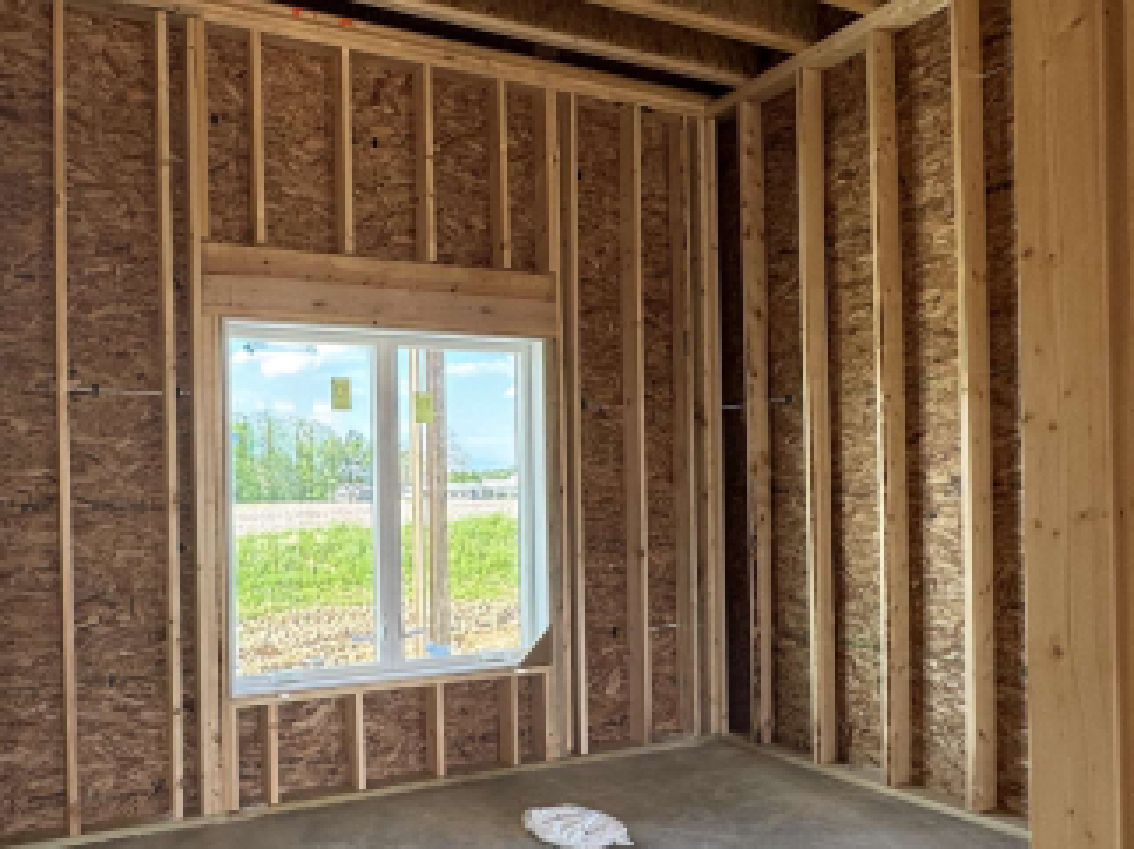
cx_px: 442
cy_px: 504
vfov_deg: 47.9
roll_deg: -0.8
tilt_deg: -0.2
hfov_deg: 61.1
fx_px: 949
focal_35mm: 29
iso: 100
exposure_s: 1/99
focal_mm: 2.22
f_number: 2.2
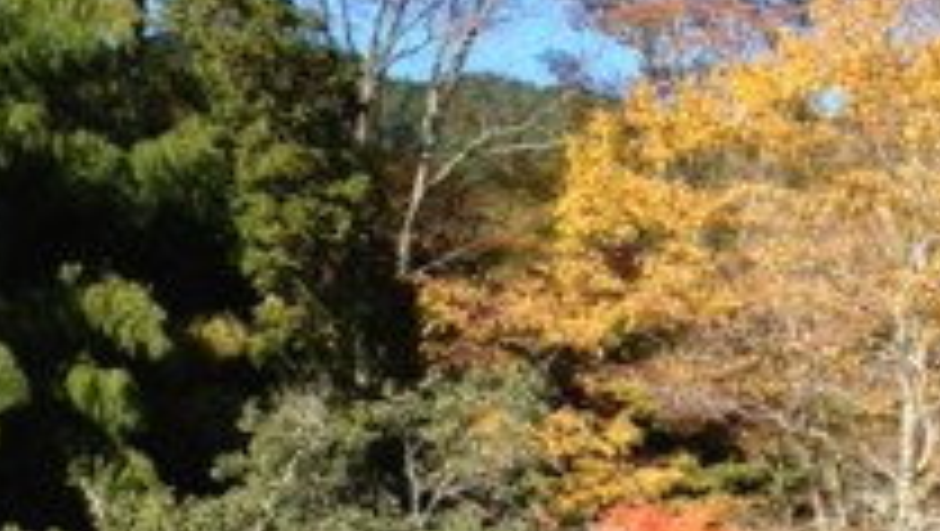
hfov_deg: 25.5
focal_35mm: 82
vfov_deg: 14.5
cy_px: 572
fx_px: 2046
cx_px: 724
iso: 50
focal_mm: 4.28
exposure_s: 1/673
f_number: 2.4
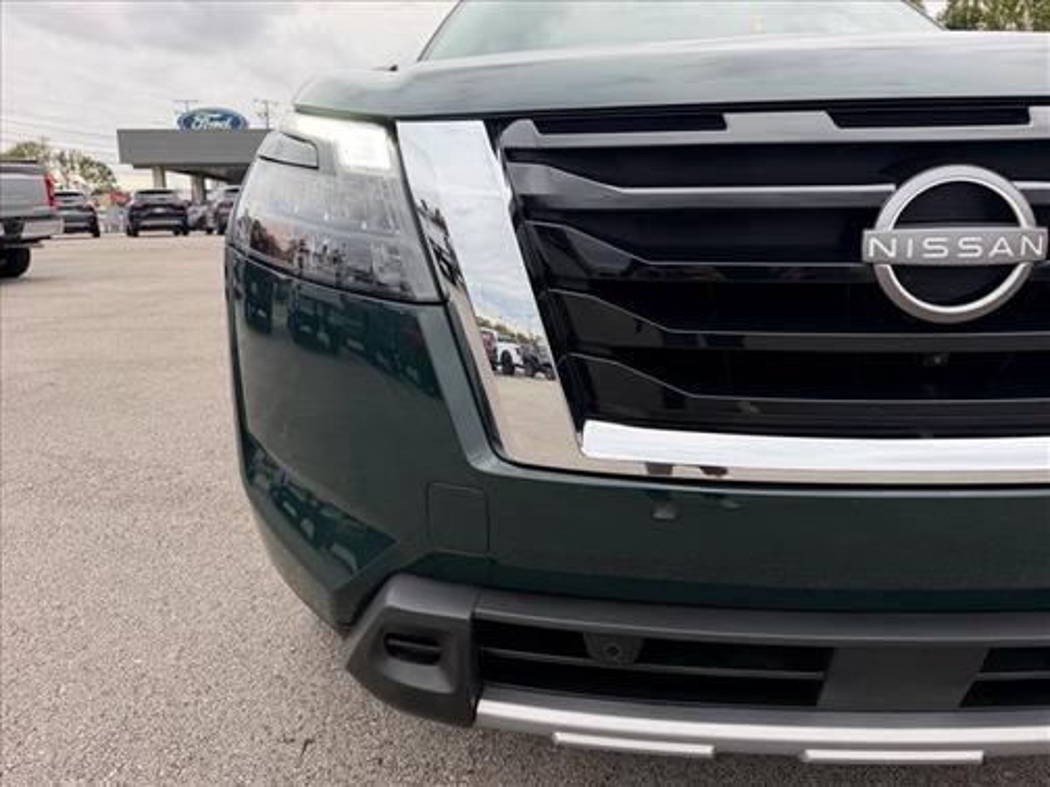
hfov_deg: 71.6
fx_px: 728
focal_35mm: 24
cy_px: 394
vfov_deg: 56.8
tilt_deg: -14.8
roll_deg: -2.0
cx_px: 525
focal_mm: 6.76
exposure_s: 1/381
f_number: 1.78
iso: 80
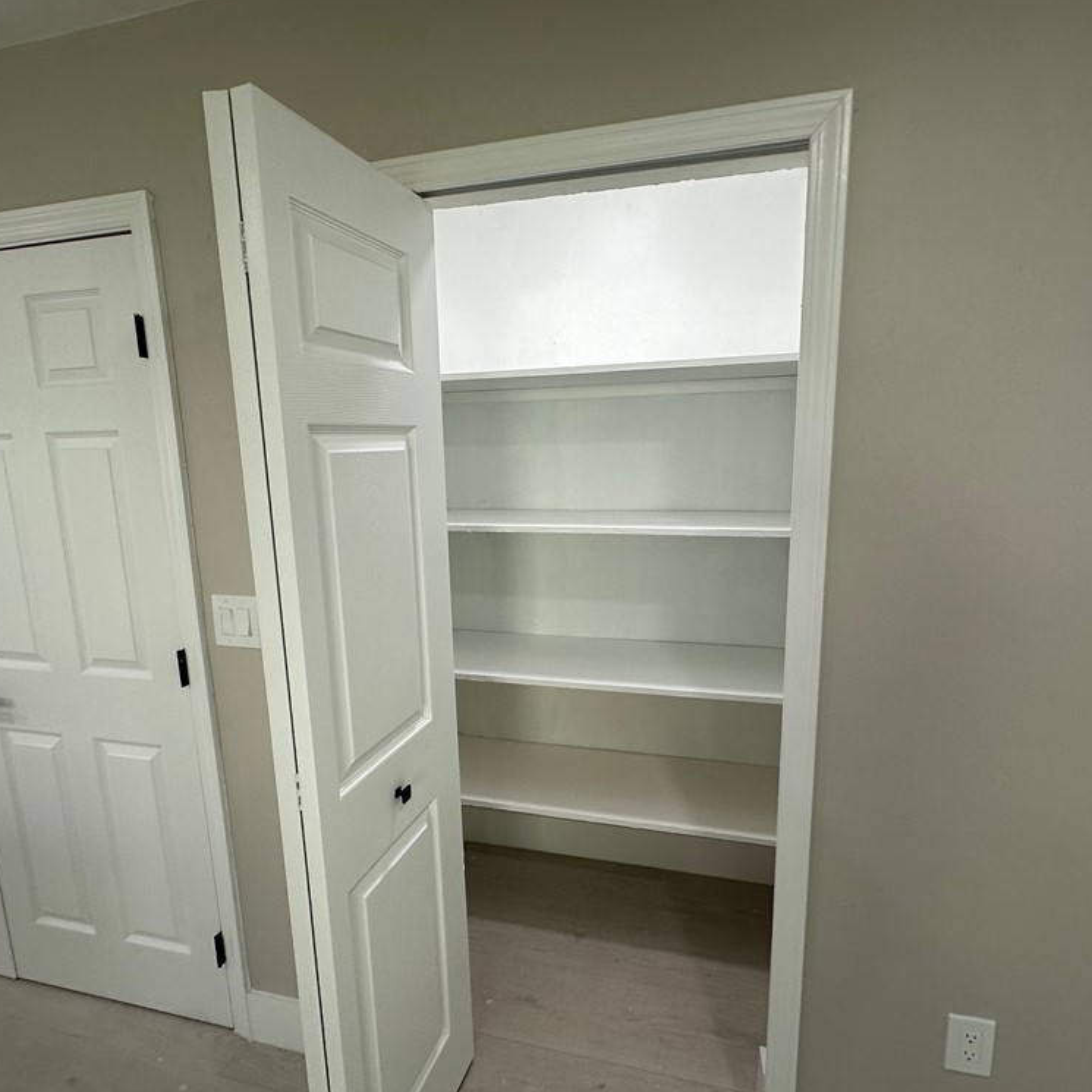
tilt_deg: -9.2
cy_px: 544
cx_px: 542
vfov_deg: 84.0
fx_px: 607
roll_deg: +1.3
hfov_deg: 84.0
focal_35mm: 17
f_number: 2.2
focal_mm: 2.22
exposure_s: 1/120
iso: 100
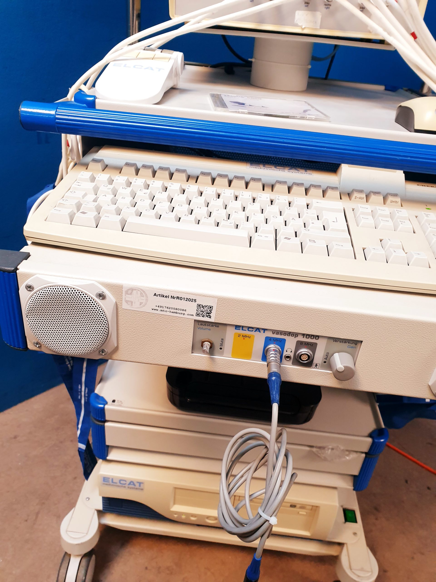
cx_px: 218
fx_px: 437
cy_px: 291
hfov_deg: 53.1
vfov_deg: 67.3
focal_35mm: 26
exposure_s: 1/50
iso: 160
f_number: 2.4
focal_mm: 4.3
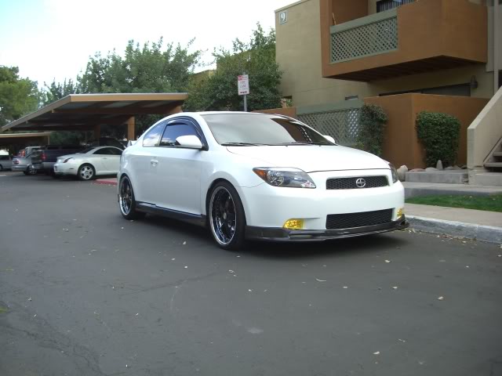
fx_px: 551
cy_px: 188
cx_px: 251
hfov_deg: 49.0
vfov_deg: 37.7
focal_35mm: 38
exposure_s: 1/320
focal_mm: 6.2
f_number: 2.7
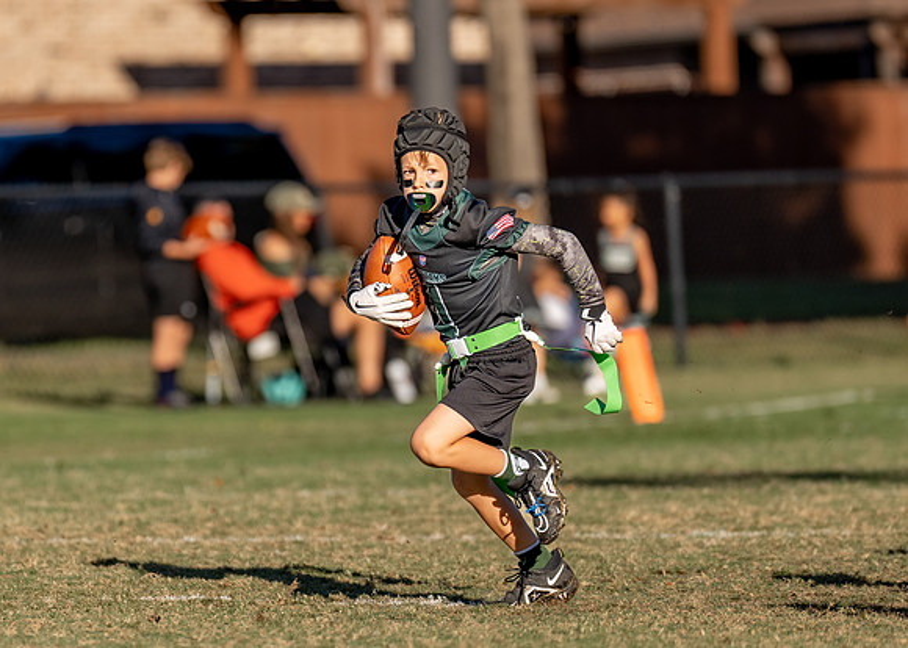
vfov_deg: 3.3
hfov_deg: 4.6
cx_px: 264
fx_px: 11224
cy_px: 347
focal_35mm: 435
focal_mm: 200
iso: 100
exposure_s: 1/2000
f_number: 2.8
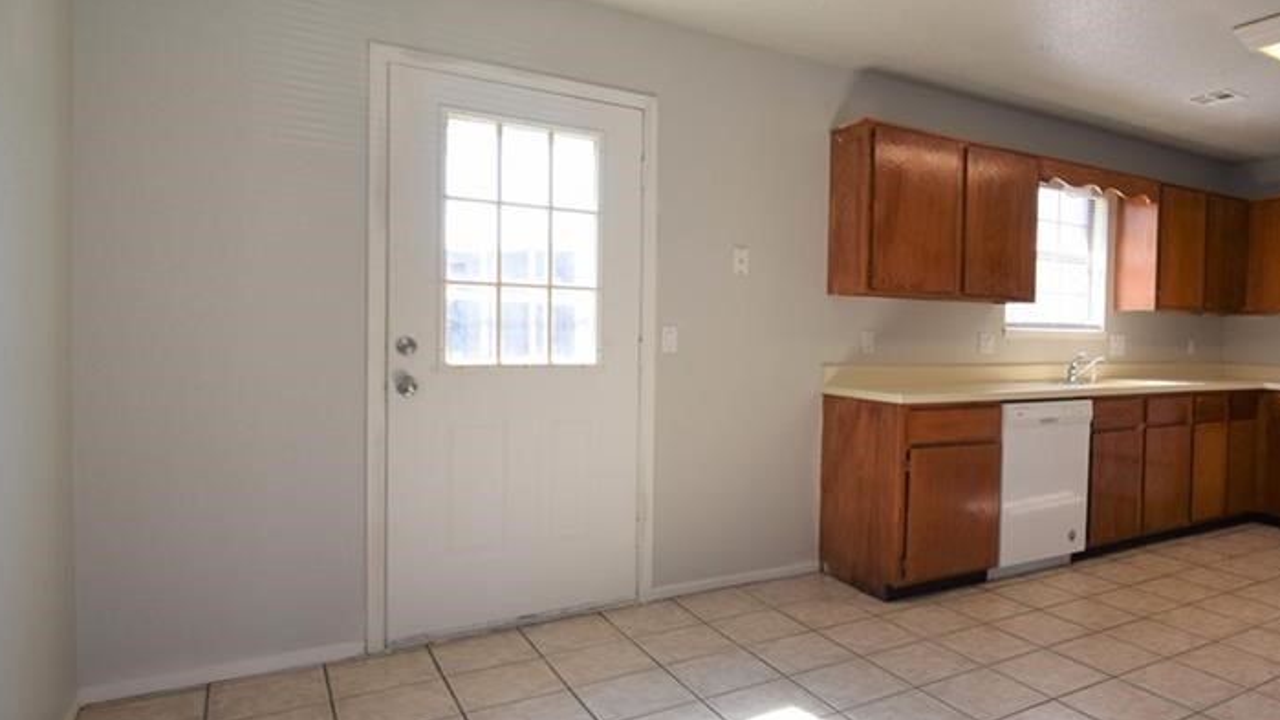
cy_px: 326
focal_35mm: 23
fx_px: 781
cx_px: 883
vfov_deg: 49.4
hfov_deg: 75.5
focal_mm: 10
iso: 320
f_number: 5.6
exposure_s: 1/125
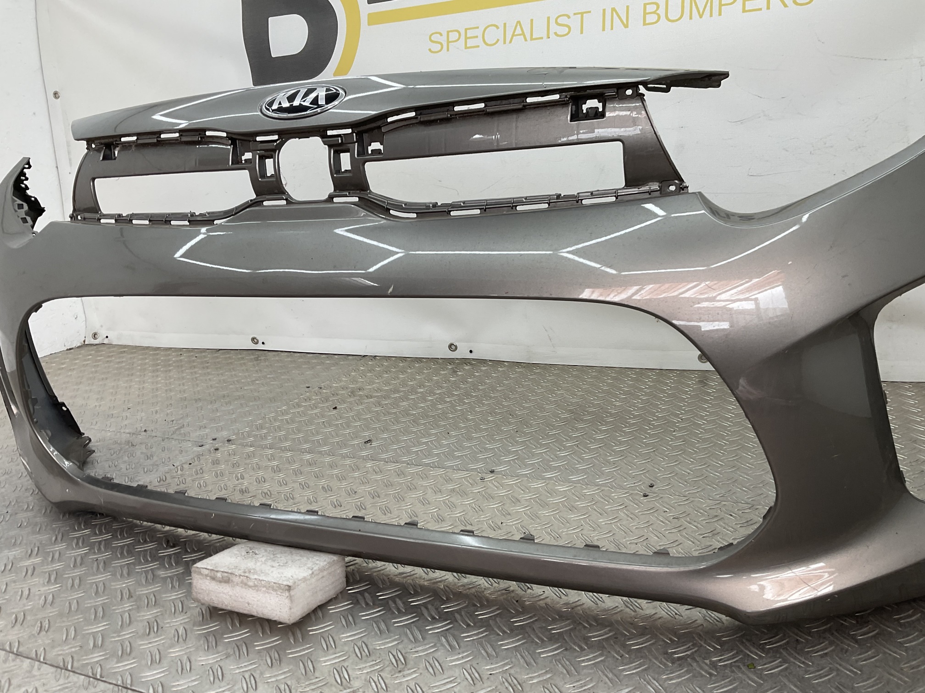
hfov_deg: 61.7
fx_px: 775
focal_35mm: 29
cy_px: 346
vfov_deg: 48.2
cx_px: 462
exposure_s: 1/120
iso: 20
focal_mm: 3
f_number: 1.8
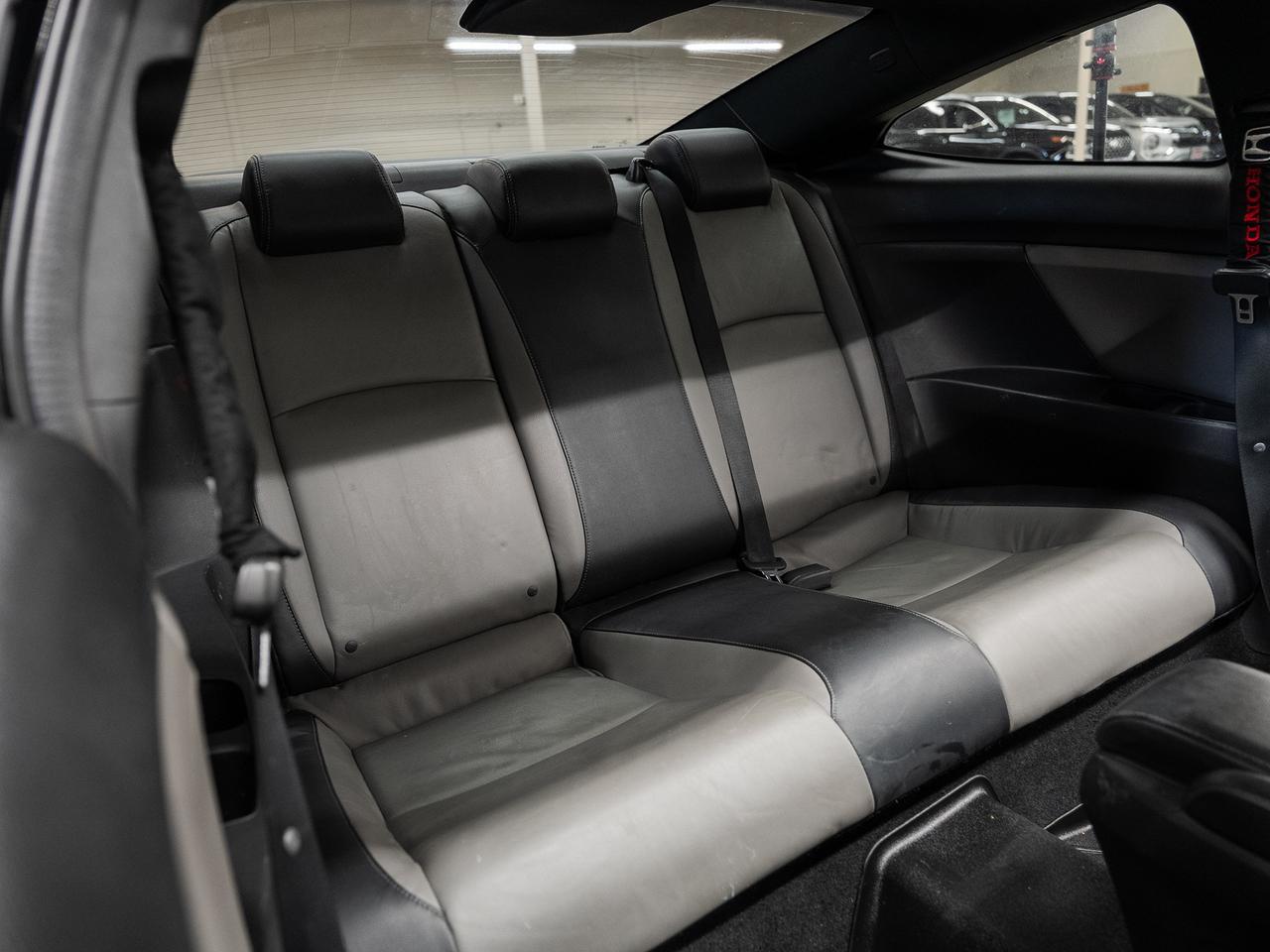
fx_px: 952
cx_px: 635
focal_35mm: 26
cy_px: 476
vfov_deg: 53.1
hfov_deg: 67.4
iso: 1000
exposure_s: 1/20
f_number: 3.5
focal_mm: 24
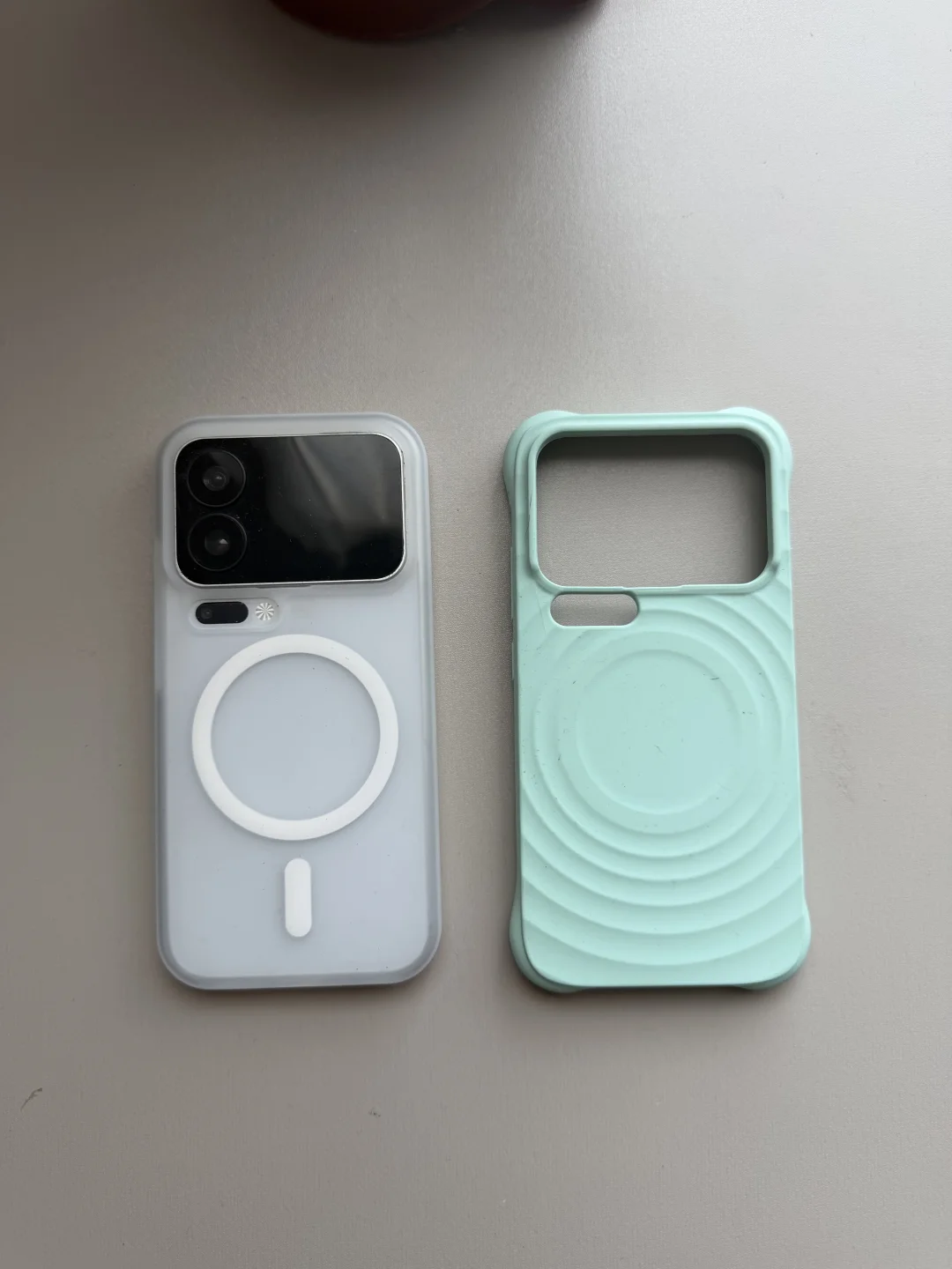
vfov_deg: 71.6
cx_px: 476
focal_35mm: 24
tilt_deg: -84.3
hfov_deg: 56.8
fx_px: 880
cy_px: 634
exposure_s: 1/121
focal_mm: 6.76
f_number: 1.78
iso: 100
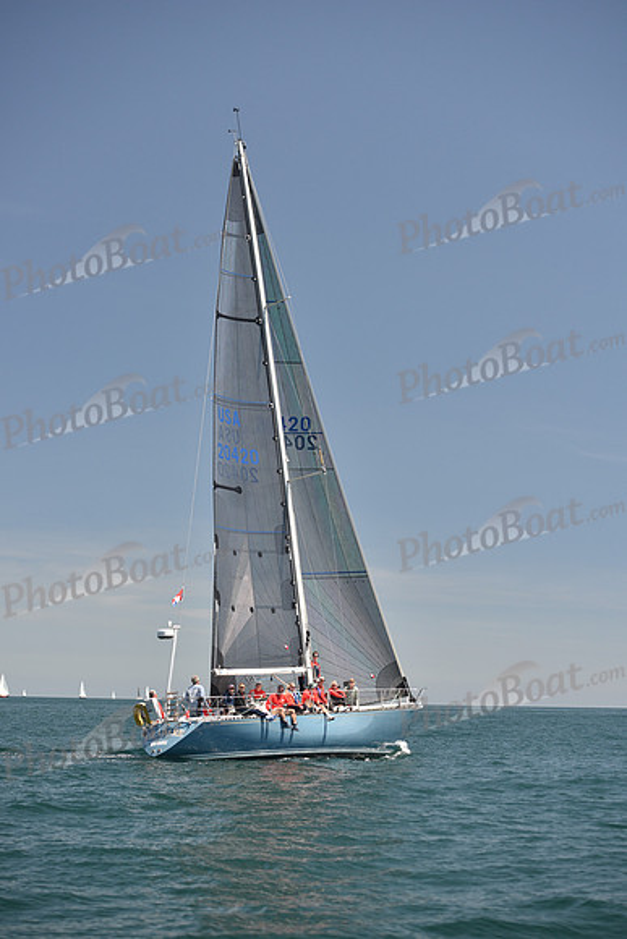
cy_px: 470
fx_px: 1828
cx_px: 314
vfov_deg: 28.8
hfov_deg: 19.5
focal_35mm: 70
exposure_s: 1/800
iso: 250
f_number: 3.5
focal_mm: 70
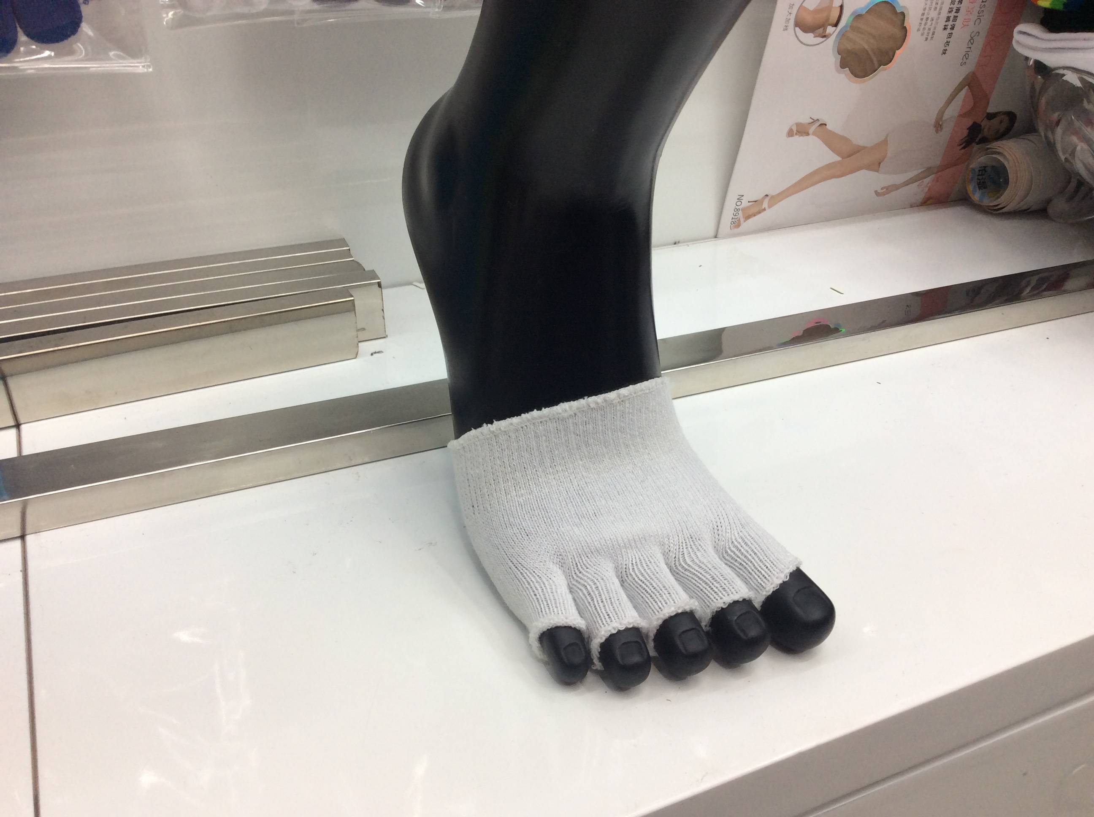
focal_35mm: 32
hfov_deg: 56.9
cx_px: 547
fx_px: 1010
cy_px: 408
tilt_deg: -28.0
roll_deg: +0.3
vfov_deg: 44.1
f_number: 2.4
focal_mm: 3.3
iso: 32
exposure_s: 1/25
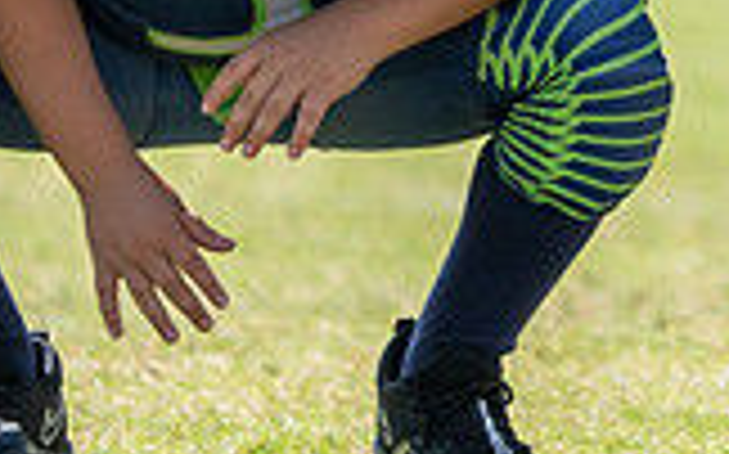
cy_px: -337
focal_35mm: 1190
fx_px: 23626
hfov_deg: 1.8
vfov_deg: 1.1
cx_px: 1479
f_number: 5.6
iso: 400
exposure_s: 1/1250
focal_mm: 253
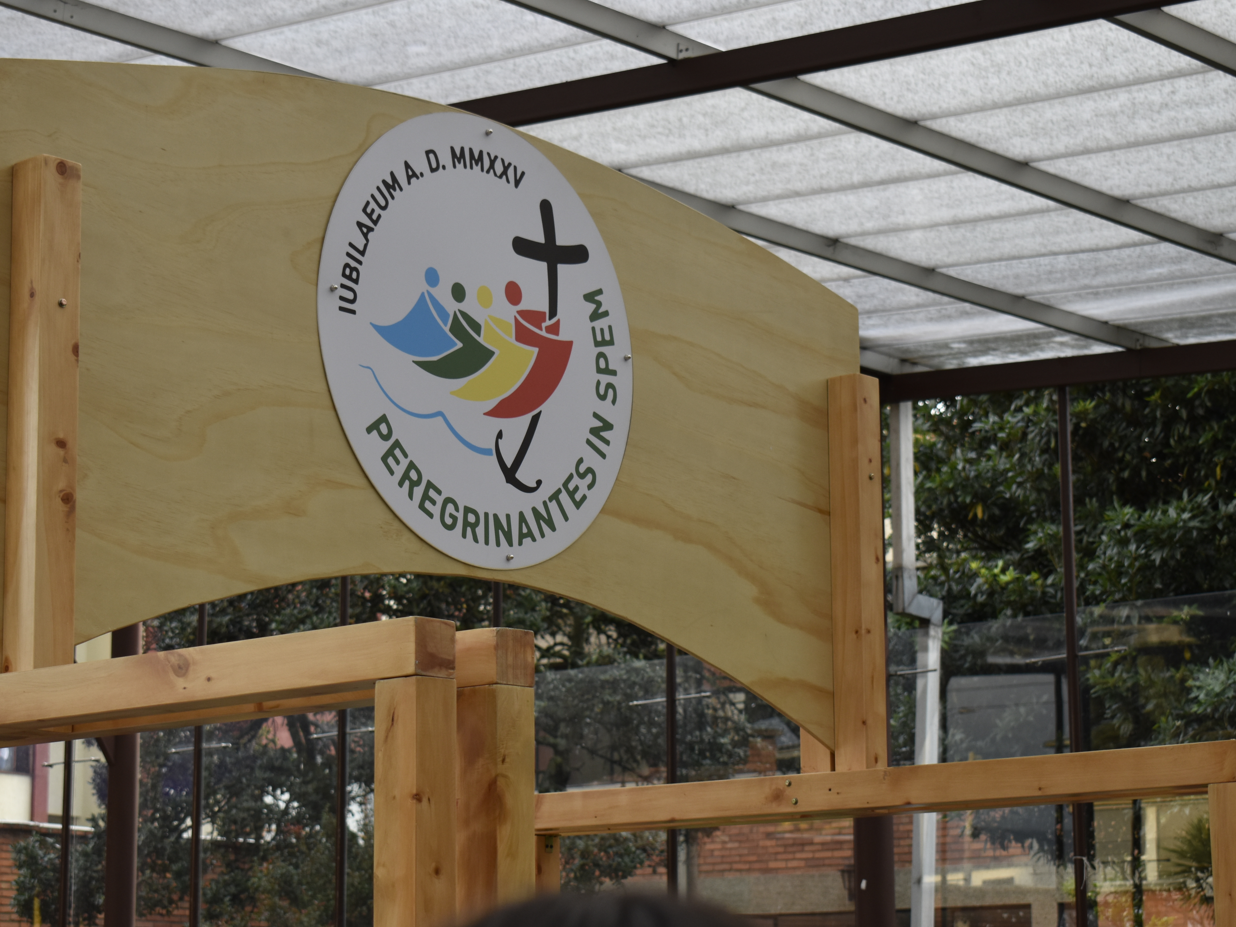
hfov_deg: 23.5
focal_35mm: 83
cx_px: 513
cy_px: 442
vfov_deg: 17.8
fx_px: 2964
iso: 400
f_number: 5.3
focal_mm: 46
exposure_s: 1/100
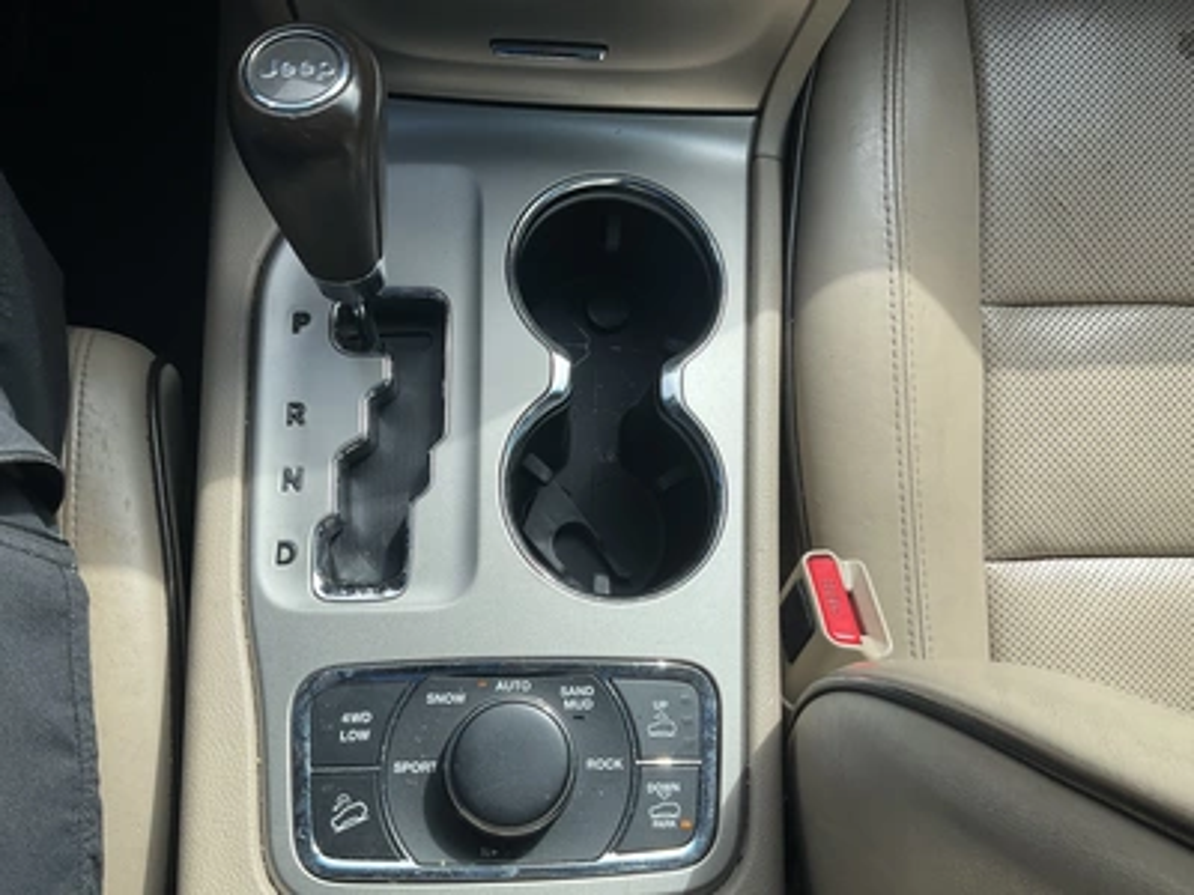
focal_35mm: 29
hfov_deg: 61.7
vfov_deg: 48.2
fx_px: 1000
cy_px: 448
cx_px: 597
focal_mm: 3
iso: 25
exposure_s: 1/545
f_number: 1.8
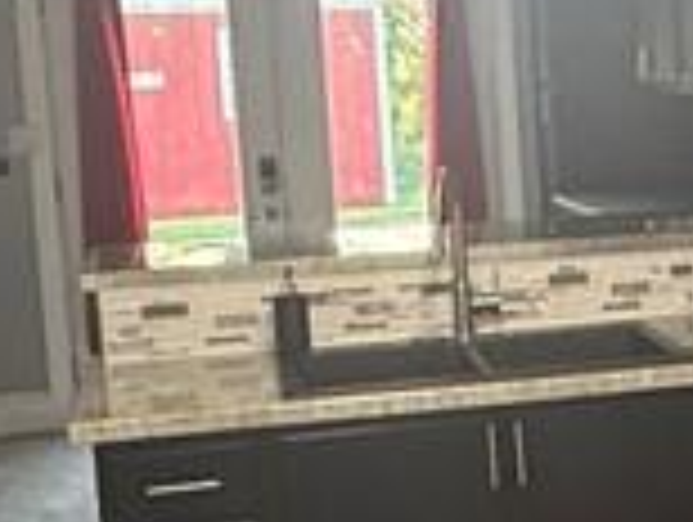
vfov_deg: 15.9
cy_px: 310
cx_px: 909
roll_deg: +1.6
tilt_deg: -8.8
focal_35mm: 93
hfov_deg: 19.4
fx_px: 1865
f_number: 2.2
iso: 400
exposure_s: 1/60
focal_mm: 2.22
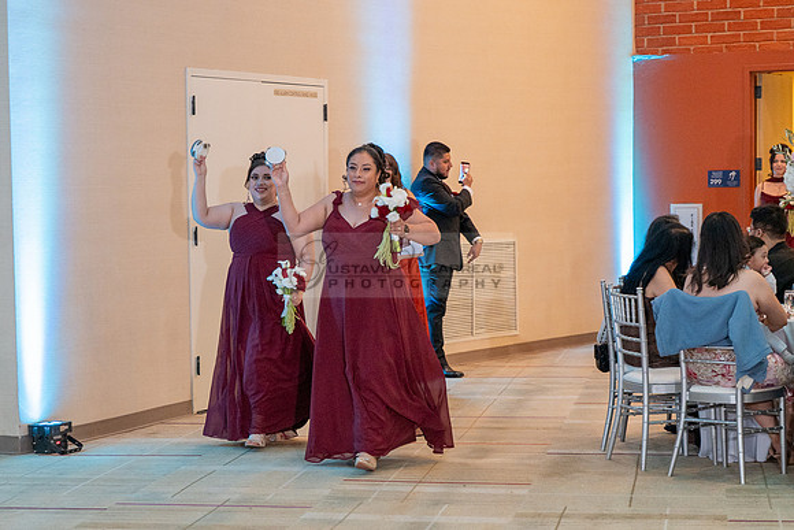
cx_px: 326
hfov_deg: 22.5
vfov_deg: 15.1
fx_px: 1996
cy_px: 317
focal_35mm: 90
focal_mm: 70
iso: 1600
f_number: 3.2
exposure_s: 1/200
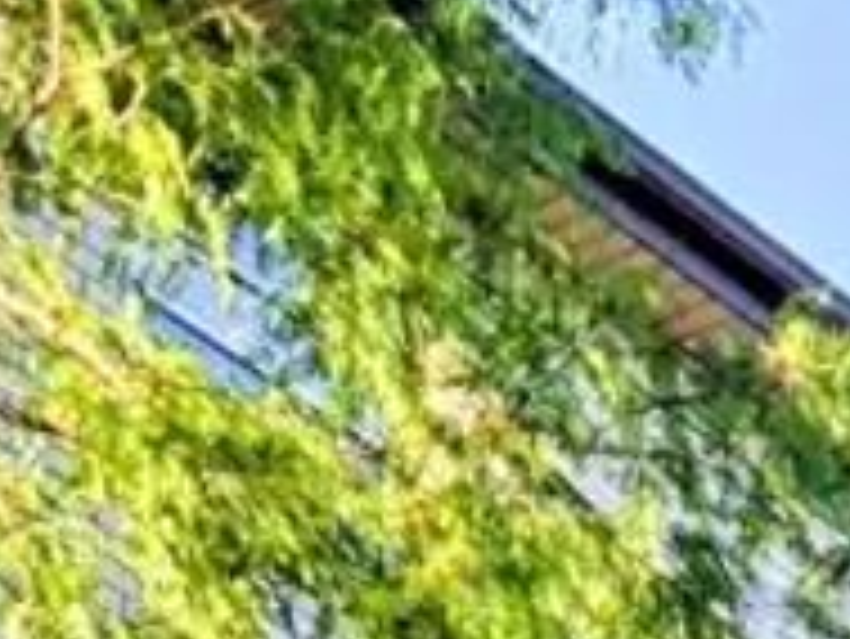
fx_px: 4079
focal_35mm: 166
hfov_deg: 11.6
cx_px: 1034
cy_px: 2306
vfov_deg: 7.2
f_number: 1.8
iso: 80
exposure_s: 1/1087
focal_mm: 5.4
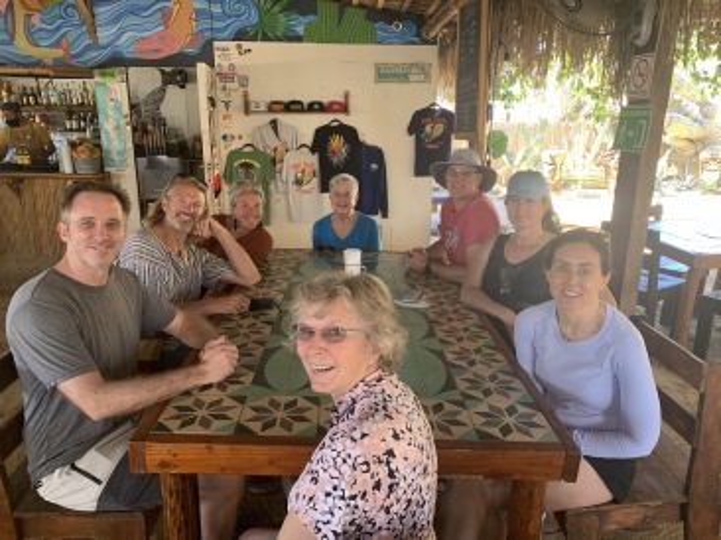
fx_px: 541
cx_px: 360
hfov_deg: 67.3
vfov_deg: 53.0
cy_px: 270
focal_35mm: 26
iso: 100
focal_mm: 4.25
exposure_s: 1/88
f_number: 1.8
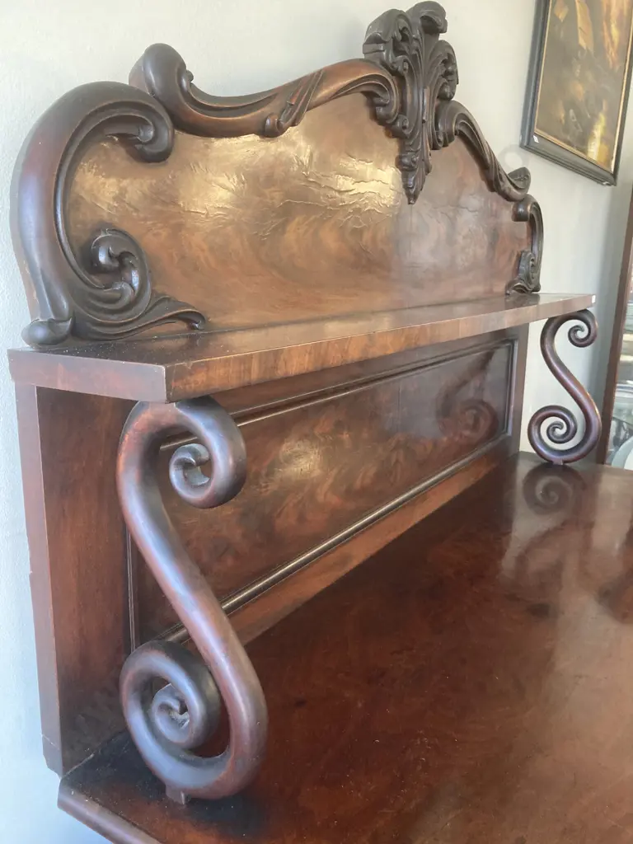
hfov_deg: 49.7
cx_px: 316
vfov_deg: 63.4
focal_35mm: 28
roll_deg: -2.7
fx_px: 683
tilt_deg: -12.9
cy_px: 422
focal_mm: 3.99
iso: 250
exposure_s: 1/50
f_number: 1.8
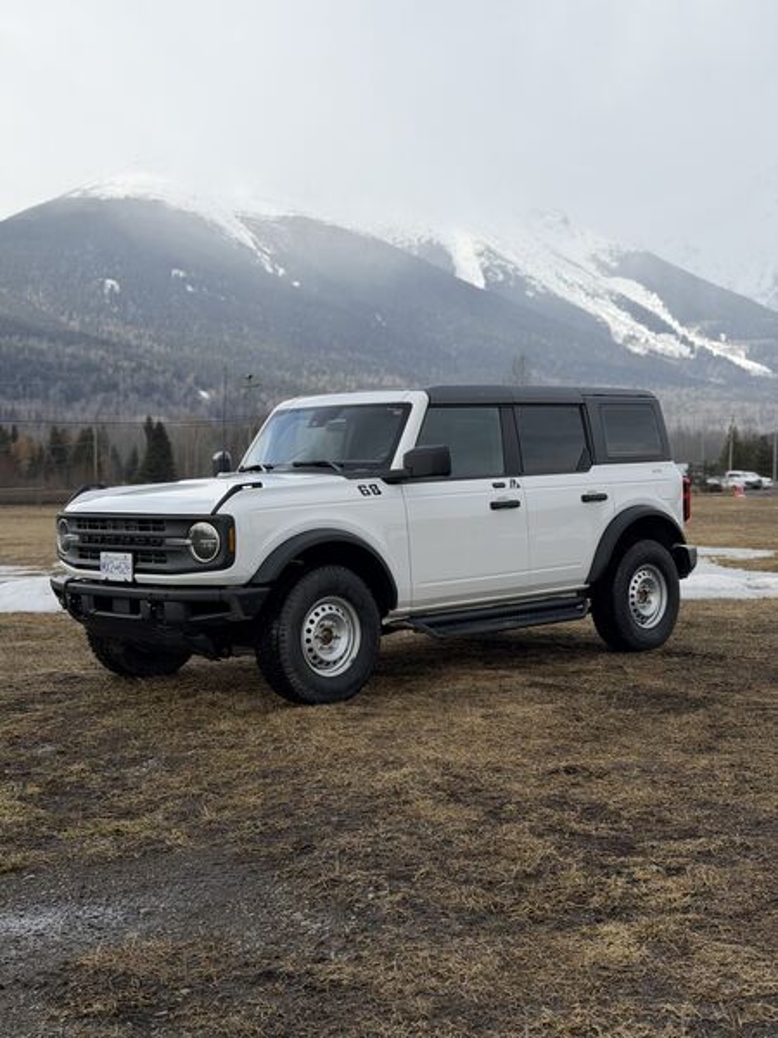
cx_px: 389
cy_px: 519
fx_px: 1438
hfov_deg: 30.3
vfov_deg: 39.7
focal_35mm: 48
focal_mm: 6.76
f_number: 1.78
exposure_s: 1/2976
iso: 64
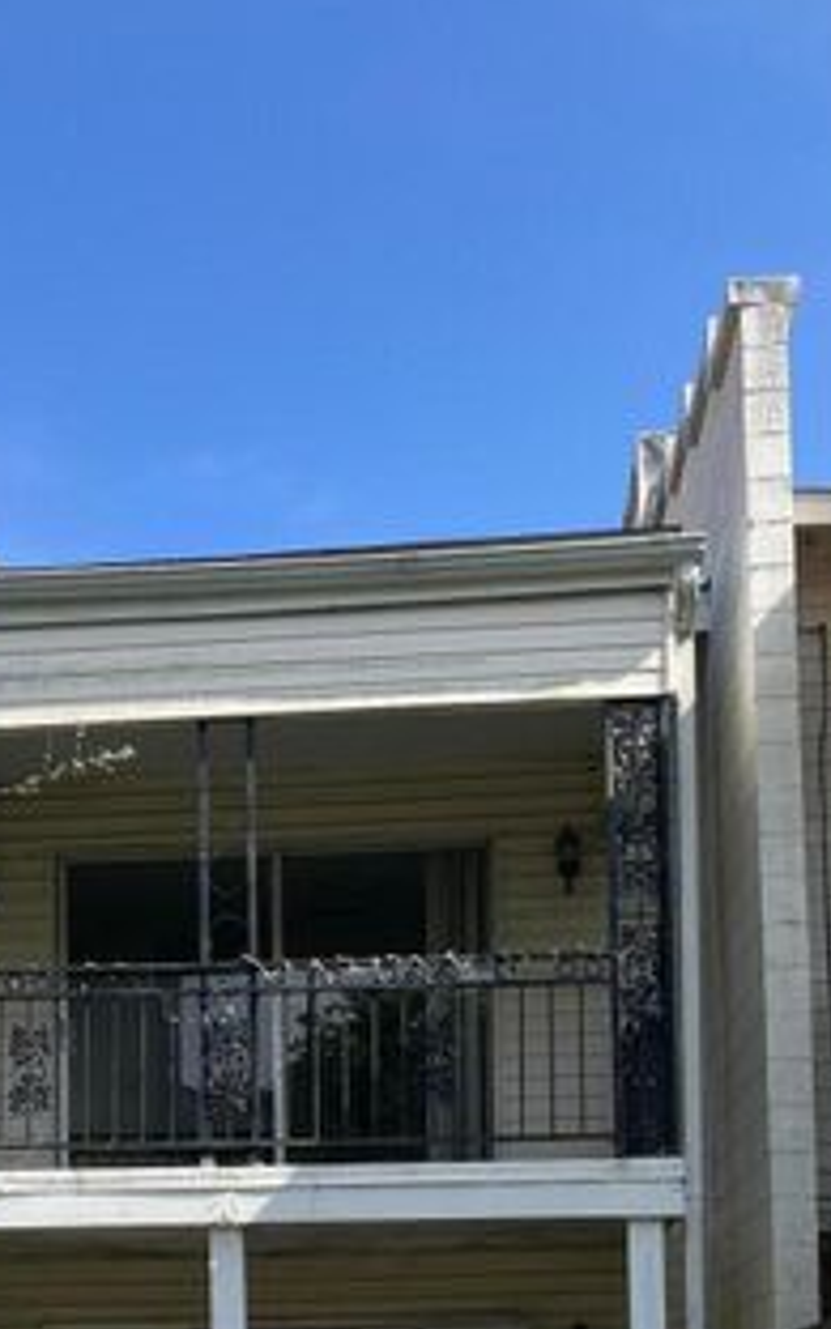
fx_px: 2138
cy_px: 1250
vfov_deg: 32.4
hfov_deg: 21.9
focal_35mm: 59
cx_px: 256
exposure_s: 1/1832
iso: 50
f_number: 1.6
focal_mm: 5.1
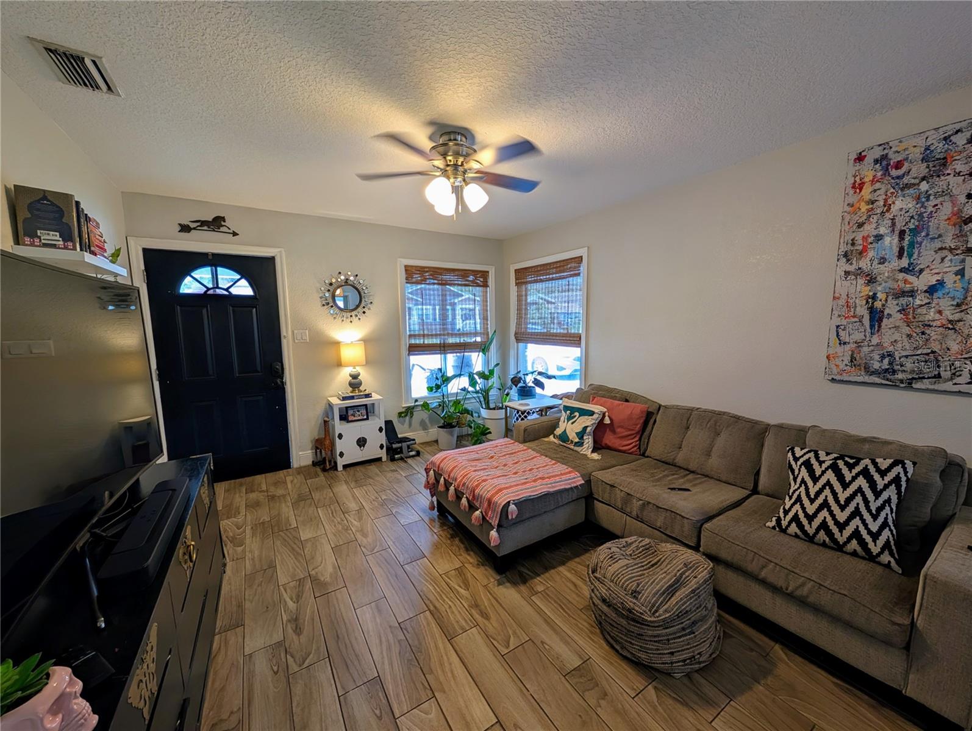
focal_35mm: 12
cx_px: 486
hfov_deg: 110.5
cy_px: 366
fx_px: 337
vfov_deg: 94.6
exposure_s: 1/40
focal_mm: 2.02
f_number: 1.7
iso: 55
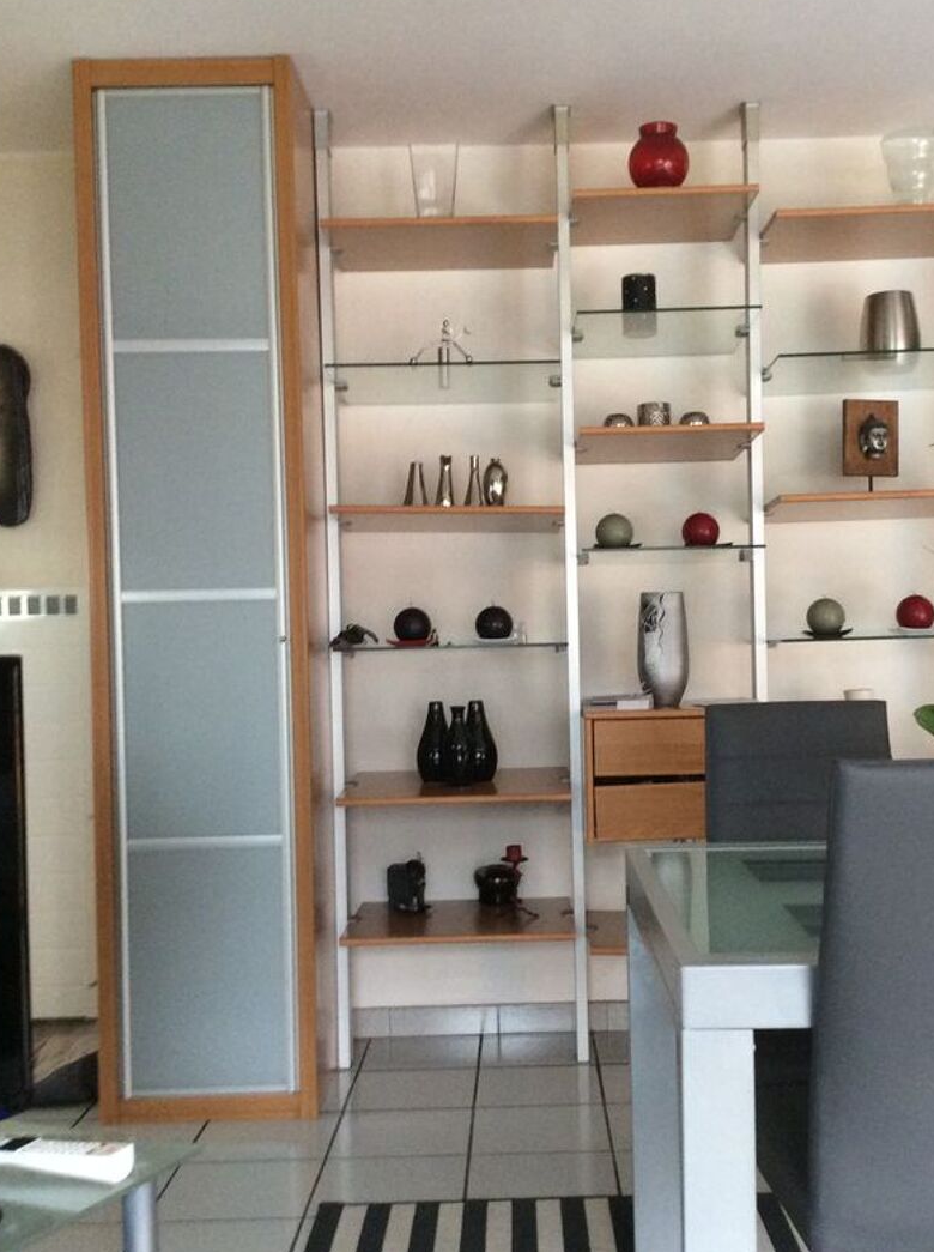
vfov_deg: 45.8
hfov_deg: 35.0
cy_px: 651
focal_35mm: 41
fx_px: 1480
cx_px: 524
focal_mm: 3.3
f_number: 2.4
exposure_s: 1/25
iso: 160
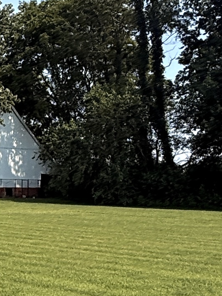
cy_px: 198
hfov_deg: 16.9
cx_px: -108
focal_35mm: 79
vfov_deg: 24.6
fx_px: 676
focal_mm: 2.22
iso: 50
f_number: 2.2
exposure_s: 1/1961
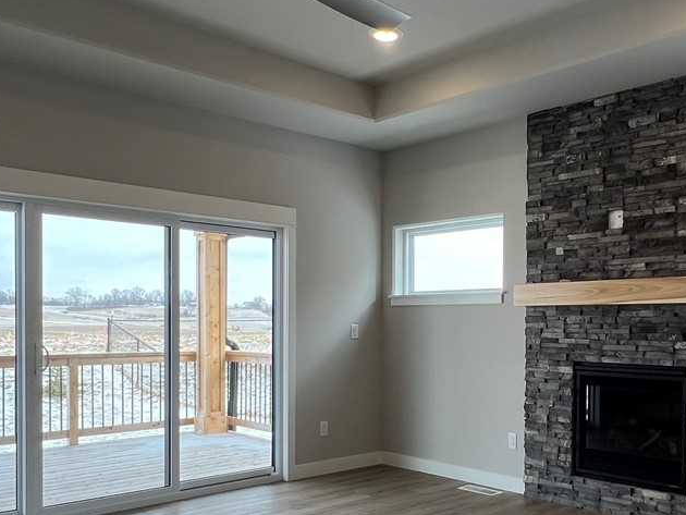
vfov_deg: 42.5
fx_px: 654
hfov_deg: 53.9
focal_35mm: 33
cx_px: 471
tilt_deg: -1.3
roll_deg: -0.6
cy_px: 334
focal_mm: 1.57
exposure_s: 1/120
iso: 50
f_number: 1.8
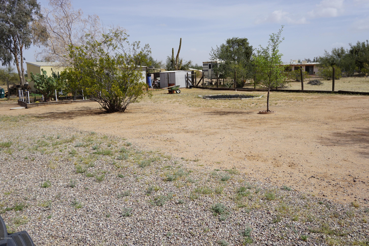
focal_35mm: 30
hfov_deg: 61.9
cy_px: 123
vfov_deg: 43.6
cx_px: 184
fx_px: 307
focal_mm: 20
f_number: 4
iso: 100
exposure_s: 1/1600
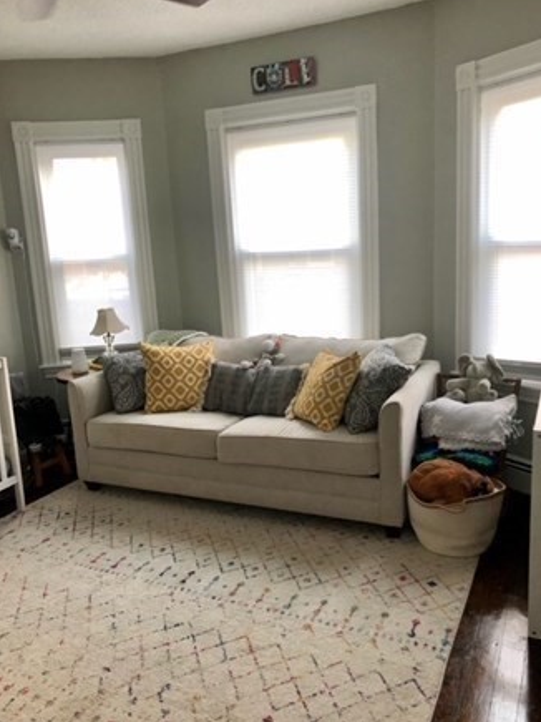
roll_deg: +2.7
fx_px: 605
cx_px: 277
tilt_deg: -12.2
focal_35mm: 29
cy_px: 359
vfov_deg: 61.7
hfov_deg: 48.2
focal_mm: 3.99
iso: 32
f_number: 1.8
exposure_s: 1/30
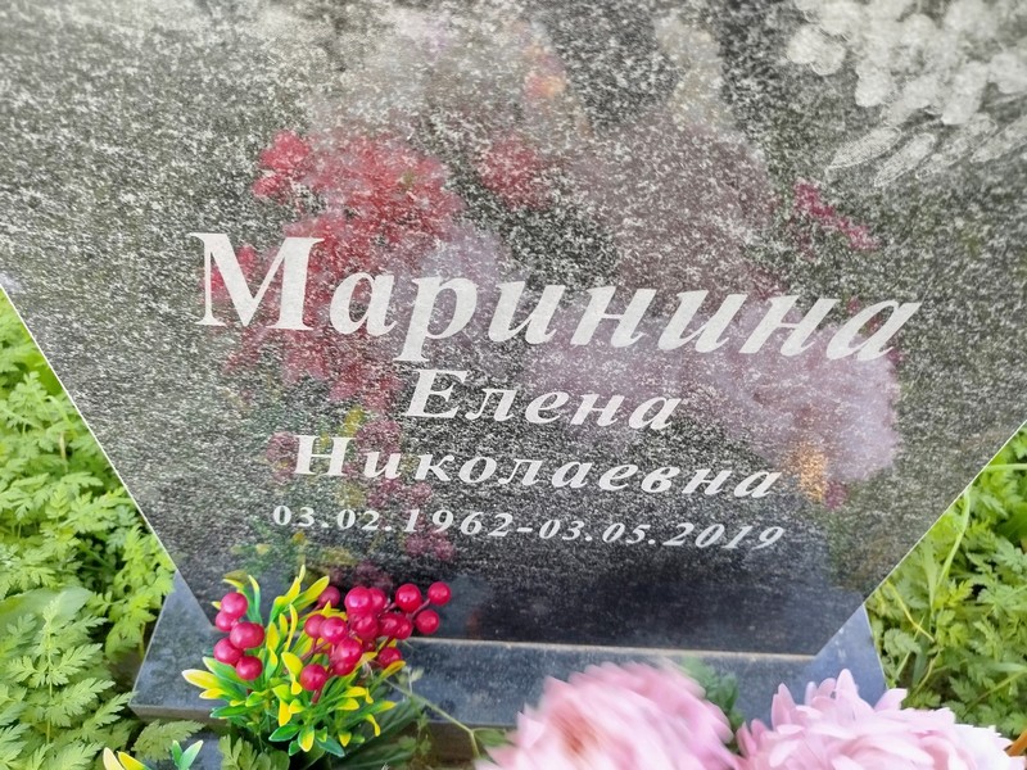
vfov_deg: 56.8
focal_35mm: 24
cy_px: 385
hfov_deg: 71.6
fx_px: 712
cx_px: 514
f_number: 1.7
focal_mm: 5.31
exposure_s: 1/50
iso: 125
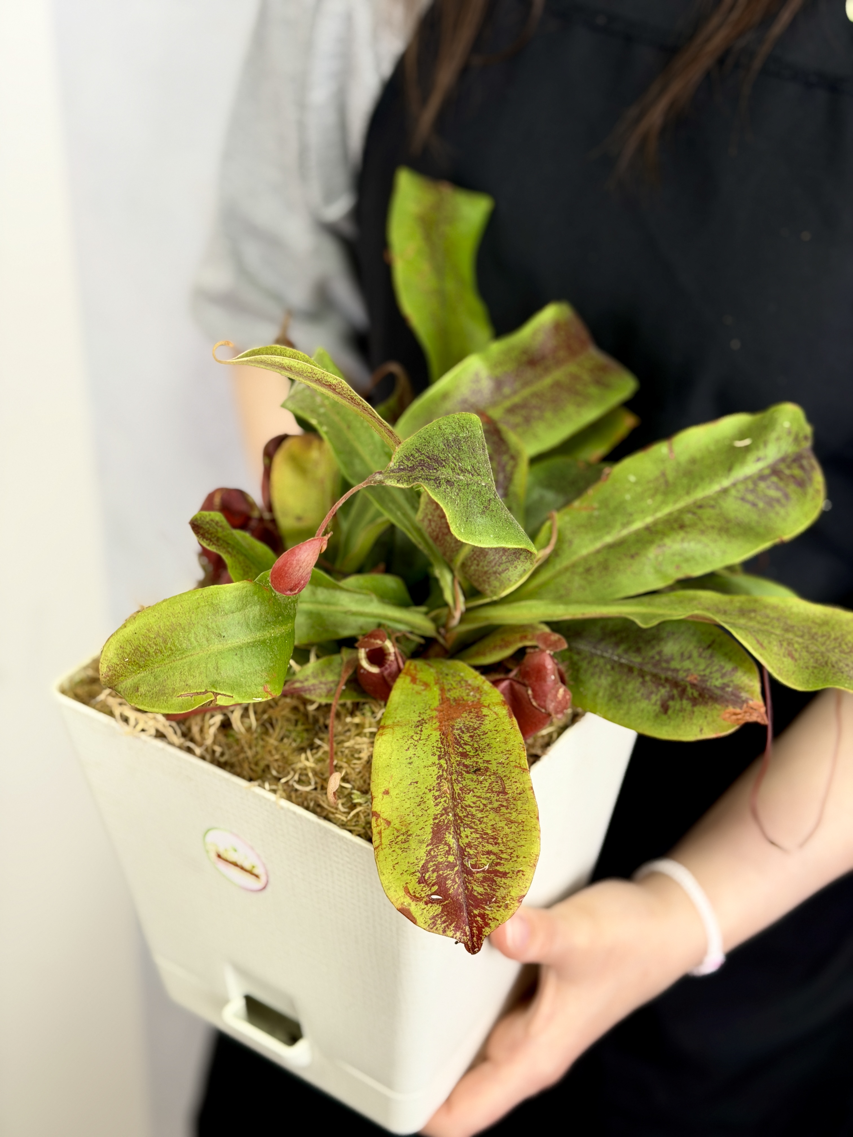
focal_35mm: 48
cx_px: 426
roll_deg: -1.4
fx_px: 1577
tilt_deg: -29.5
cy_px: 568
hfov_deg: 30.3
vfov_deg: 39.7
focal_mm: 6.76
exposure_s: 1/121
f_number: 1.78
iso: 64
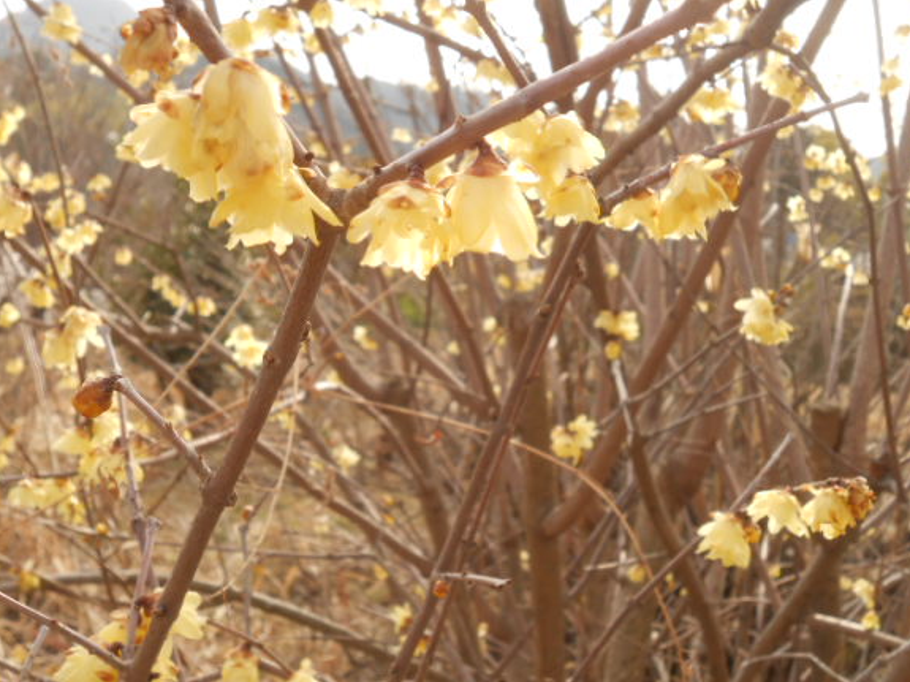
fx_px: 1288
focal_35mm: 49
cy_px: 315
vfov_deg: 29.7
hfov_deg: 38.9
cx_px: 451
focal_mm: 7.8
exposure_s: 1/200
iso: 80
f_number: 4.5
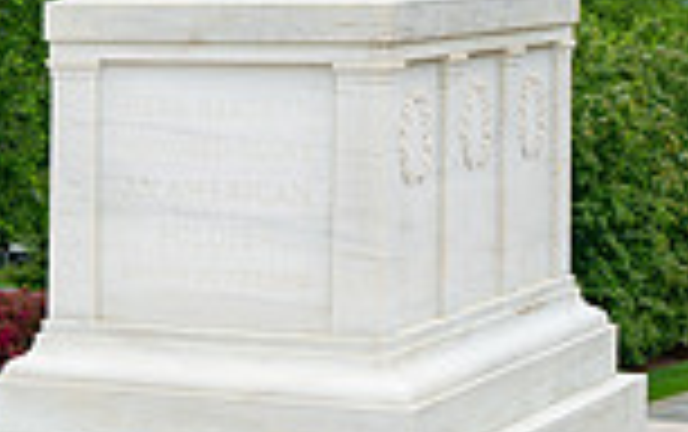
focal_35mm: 166
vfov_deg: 7.9
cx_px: -558
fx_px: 3116
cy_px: 248
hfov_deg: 11.6
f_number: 6.3
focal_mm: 43
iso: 140
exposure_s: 1/100
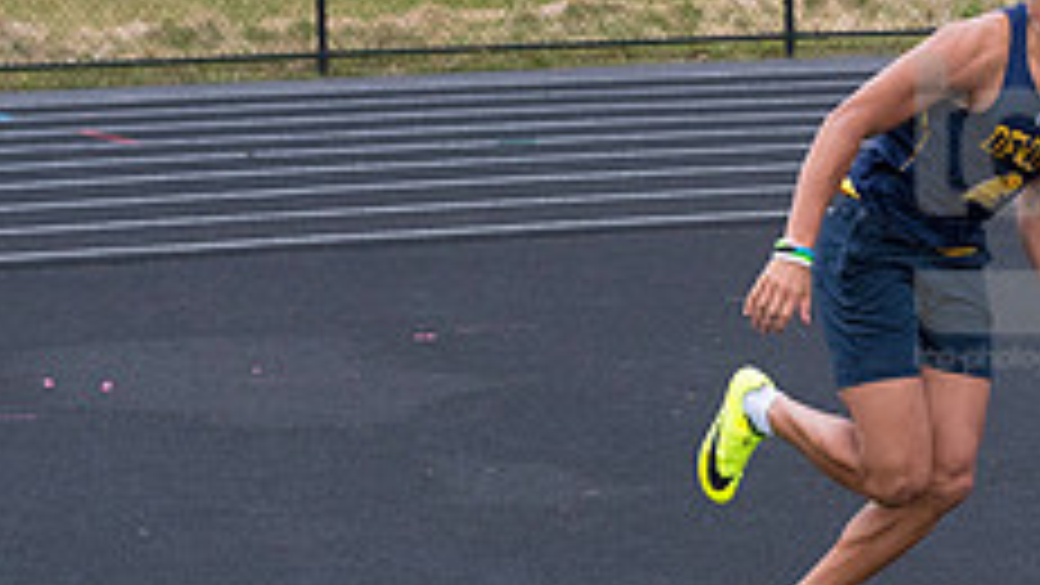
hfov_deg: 11.6
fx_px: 5075
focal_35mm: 184
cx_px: 1054
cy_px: 214
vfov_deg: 6.6
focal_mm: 70
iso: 2000
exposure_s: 1/2000
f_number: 5
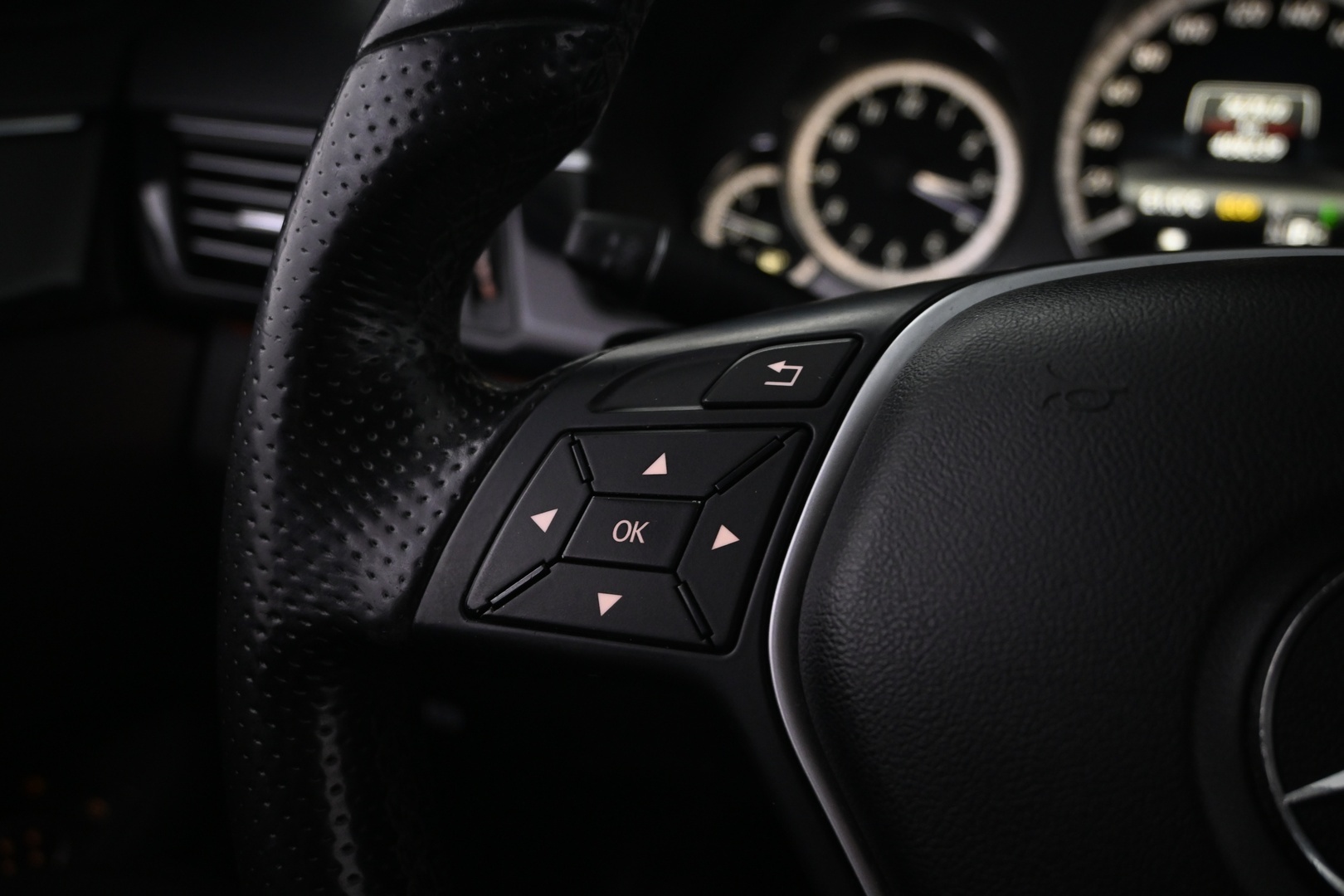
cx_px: 672
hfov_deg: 59.5
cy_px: 448
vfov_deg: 41.7
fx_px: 1176
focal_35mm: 32
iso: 1600
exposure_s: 1/20
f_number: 4
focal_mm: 21
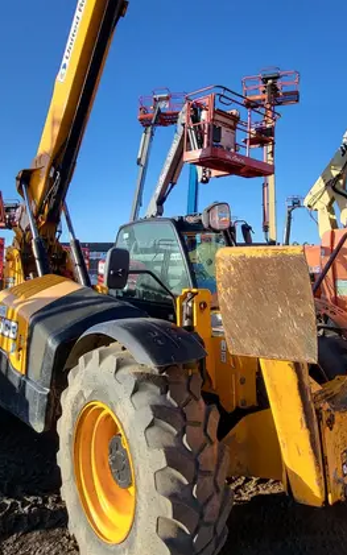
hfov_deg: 50.7
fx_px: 363
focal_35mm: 24
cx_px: 207
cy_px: 198
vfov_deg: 73.2
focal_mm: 1.74
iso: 32
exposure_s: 1/485
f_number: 2.2
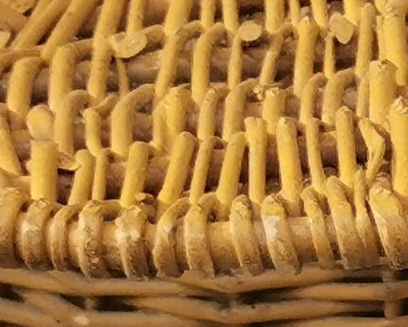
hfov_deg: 4.2
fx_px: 5436
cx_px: 1030
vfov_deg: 3.4
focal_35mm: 450
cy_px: 454
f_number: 1.8
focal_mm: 5.58
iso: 50
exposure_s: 1/1466
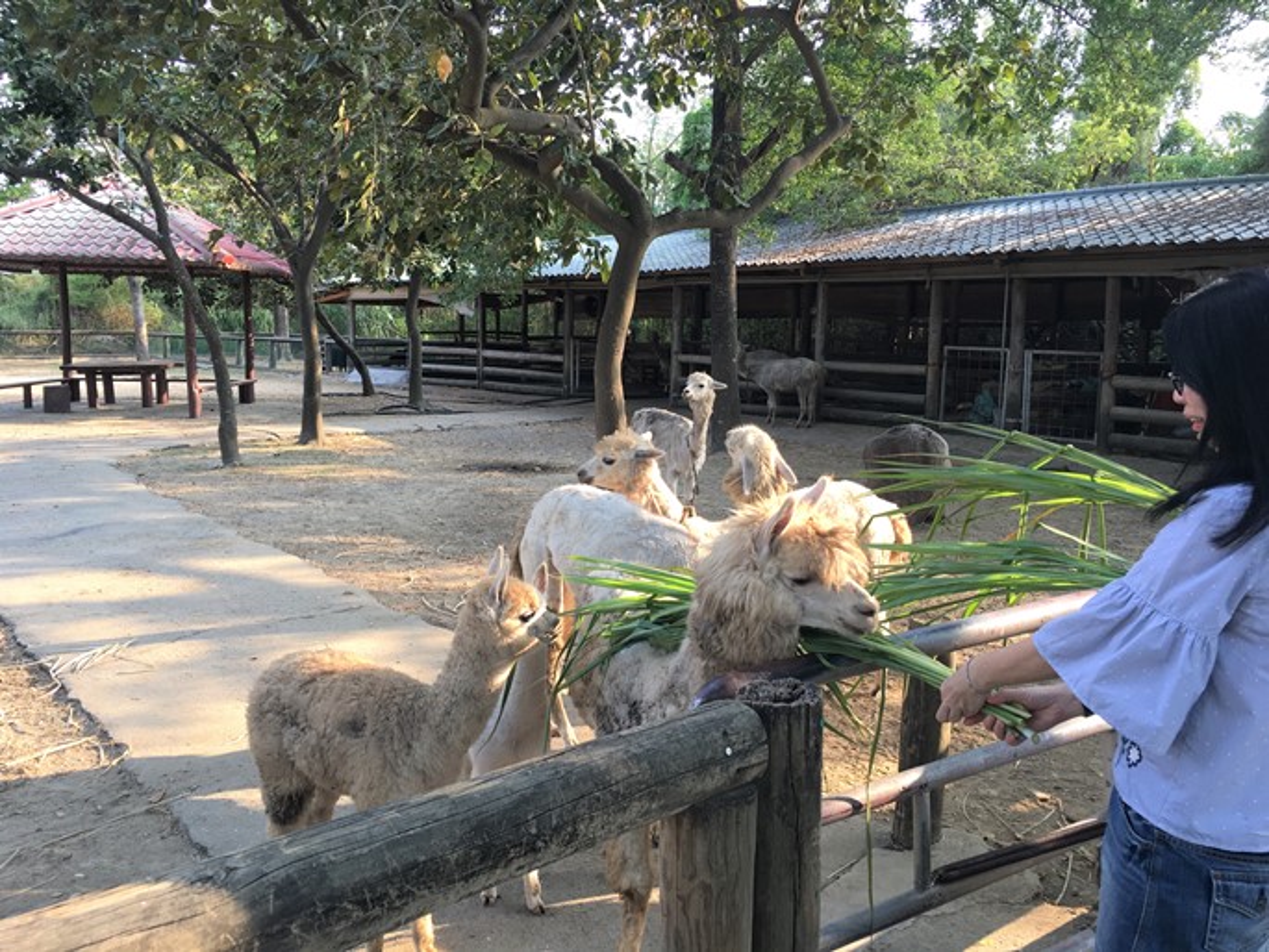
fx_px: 1063
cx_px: 634
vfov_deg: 48.2
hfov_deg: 61.7
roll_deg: -0.6
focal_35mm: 29
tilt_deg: -7.0
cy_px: 476
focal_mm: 4.15
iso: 25
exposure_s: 1/120
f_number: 2.2
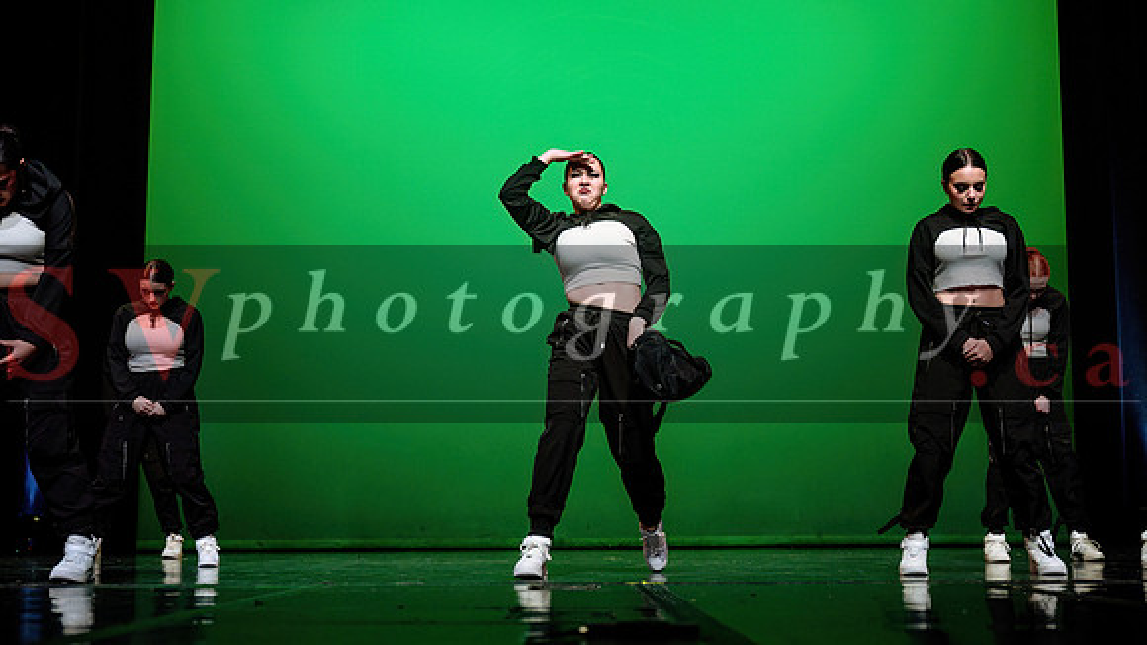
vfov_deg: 24.6
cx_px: 573
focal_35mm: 49
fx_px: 1476
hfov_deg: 42.5
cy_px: 282
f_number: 2.8
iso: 1600
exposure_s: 1/270
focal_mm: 46
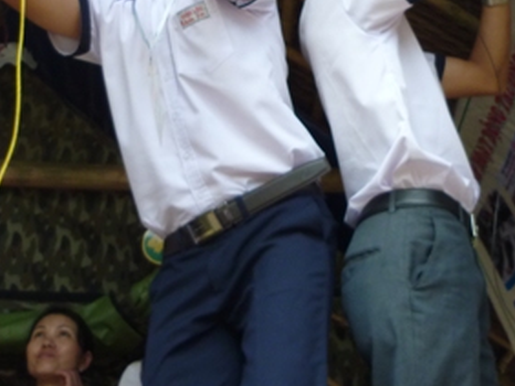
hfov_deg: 26.0
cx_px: 287
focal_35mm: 75
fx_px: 1115
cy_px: -4
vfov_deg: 19.0
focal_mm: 5.5
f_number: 2.8
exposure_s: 1/200
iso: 160
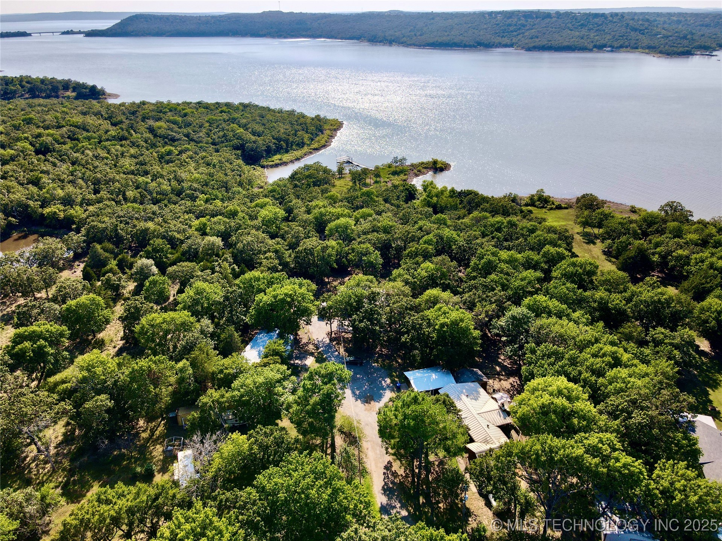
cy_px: 270
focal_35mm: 24
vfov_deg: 56.8
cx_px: 361
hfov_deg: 71.6
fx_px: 501
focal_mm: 4.5
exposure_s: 1/640
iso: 100
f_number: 2.8
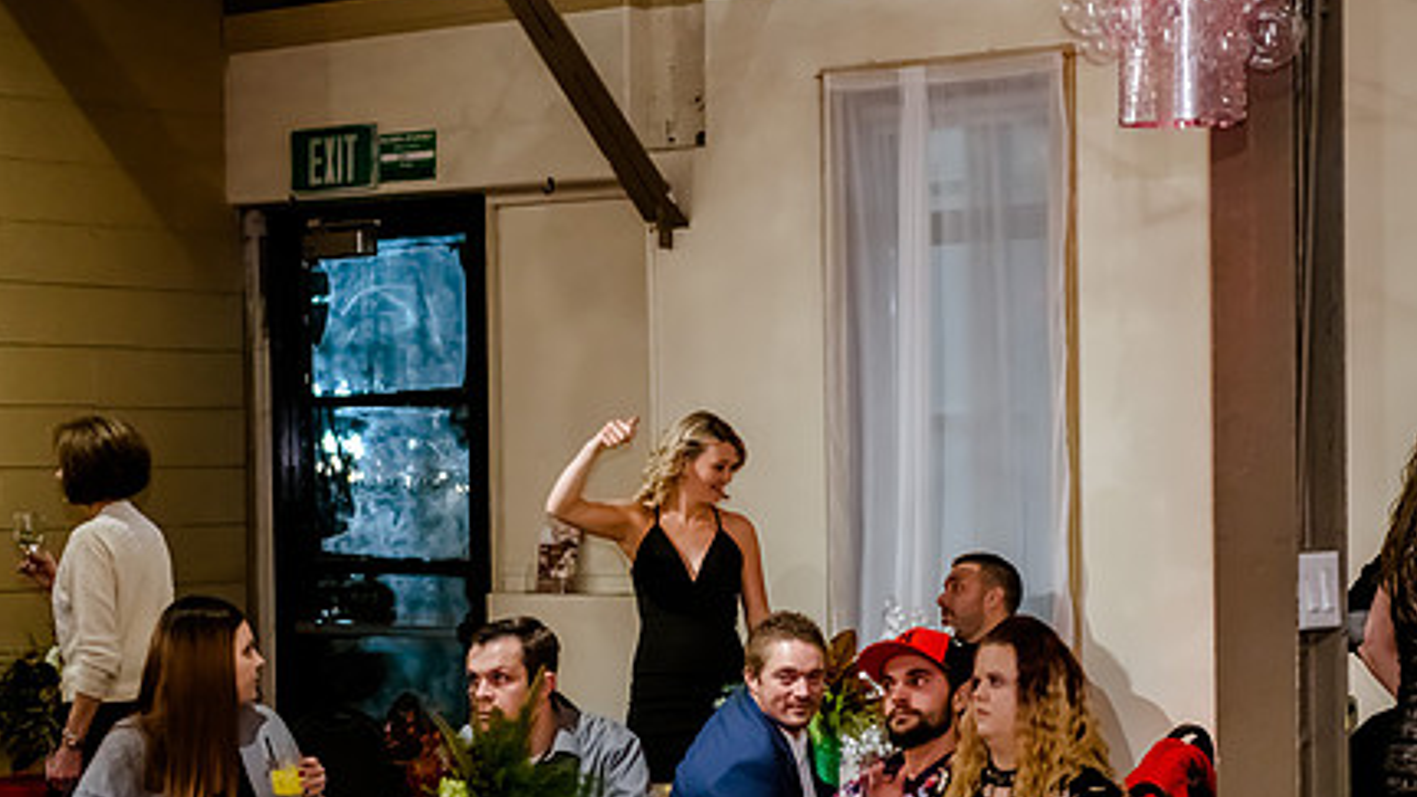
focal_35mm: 97
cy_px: 559
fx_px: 3645
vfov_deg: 12.5
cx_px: 672
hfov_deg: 22.0
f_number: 2.8
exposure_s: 1/200
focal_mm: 66
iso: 5000
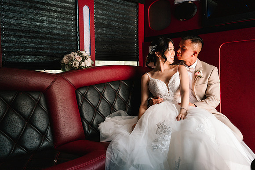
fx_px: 248
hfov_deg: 54.4
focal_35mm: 35
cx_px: 128
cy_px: 85
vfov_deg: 37.9
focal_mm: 35
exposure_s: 1/200
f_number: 3.2
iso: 500
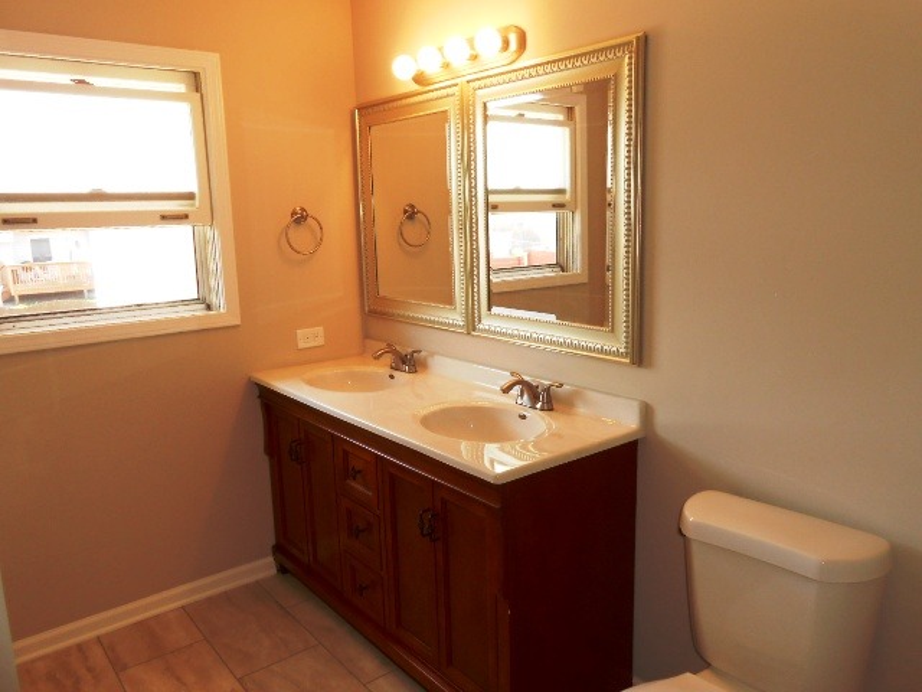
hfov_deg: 67.3
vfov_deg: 53.1
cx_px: 461
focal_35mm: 26
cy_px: 346
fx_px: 693
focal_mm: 4.6
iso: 80
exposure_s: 1/30
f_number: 3.5
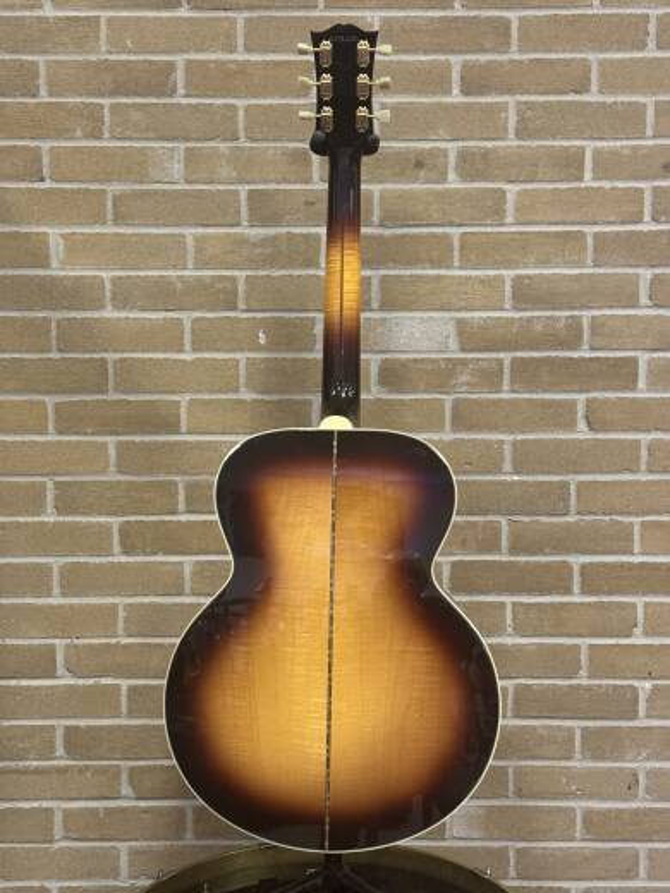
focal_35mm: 48
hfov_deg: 30.3
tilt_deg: -5.1
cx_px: 335
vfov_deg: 39.7
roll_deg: -0.3
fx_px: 1239
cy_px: 446
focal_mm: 6.76
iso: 250
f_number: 1.78
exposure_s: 1/40
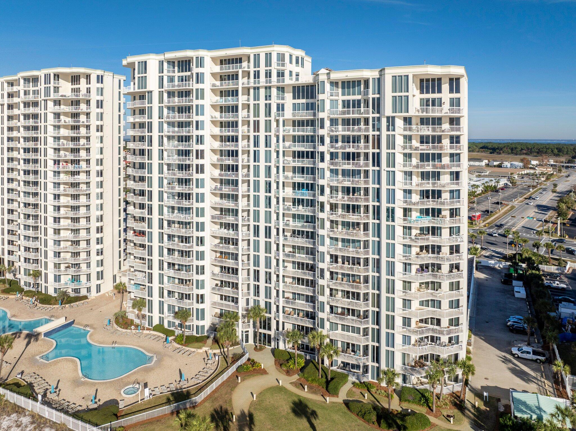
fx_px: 399
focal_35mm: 24
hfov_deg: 71.6
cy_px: 216
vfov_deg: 56.8
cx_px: 288
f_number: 2.8
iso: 100
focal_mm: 12.29
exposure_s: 1/3200
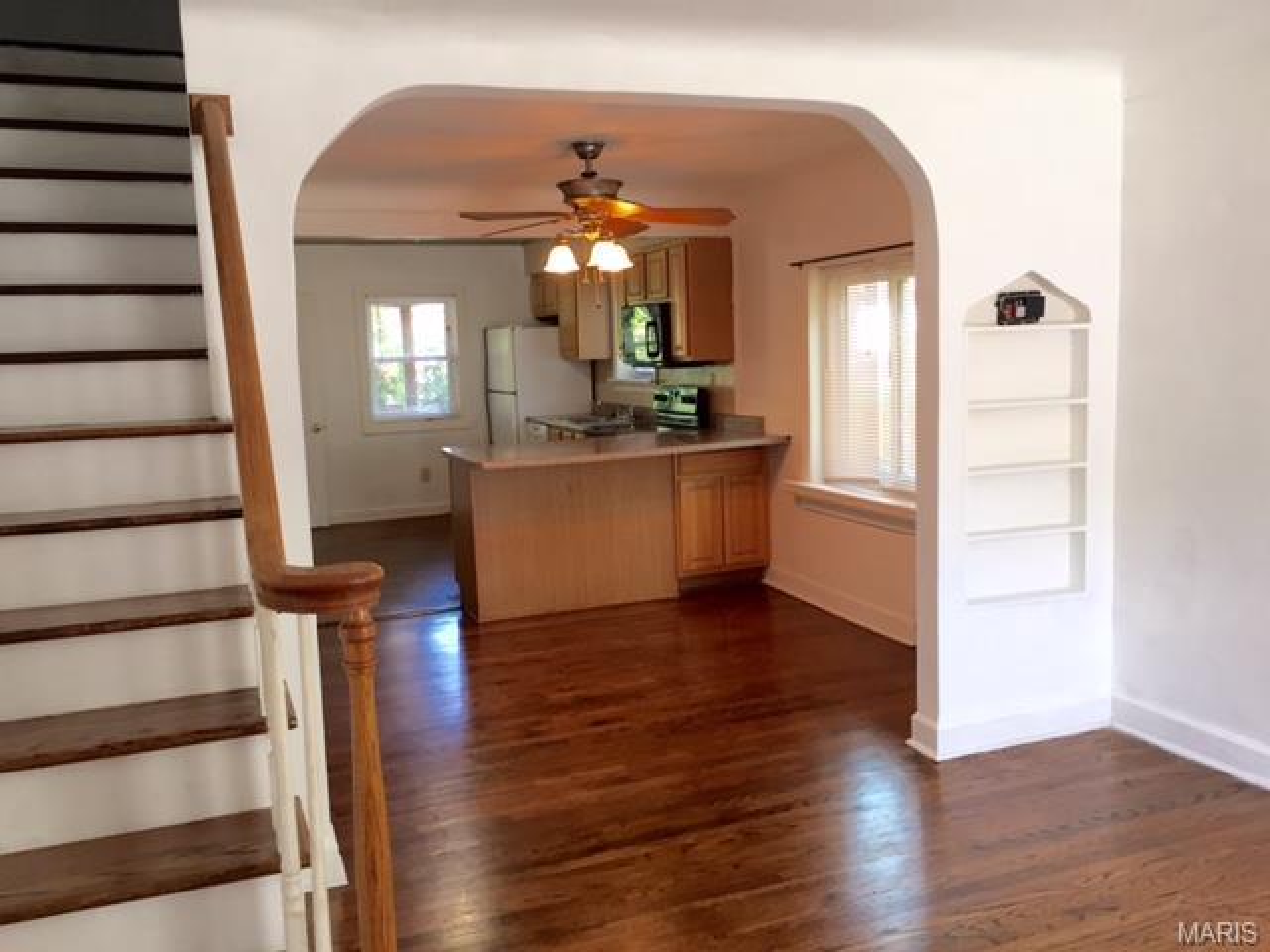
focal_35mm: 29
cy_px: 476
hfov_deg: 61.7
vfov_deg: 48.2
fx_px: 1064
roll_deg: +0.7
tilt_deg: -6.9
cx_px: 635
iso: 64
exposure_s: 1/30
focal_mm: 4.15
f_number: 2.2
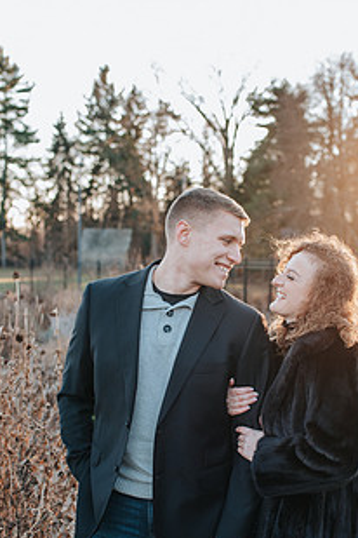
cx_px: 219
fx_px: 761
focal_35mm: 51
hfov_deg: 26.4
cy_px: 343
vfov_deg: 38.6
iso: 800
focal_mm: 35
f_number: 2.8
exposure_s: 1/500
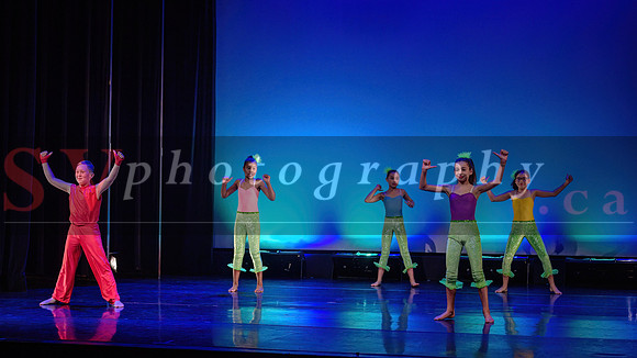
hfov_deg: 25.6
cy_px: 142
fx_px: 1400
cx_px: 277
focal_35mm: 83
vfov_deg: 14.6
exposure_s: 1/250
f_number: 2.8
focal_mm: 70
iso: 1600
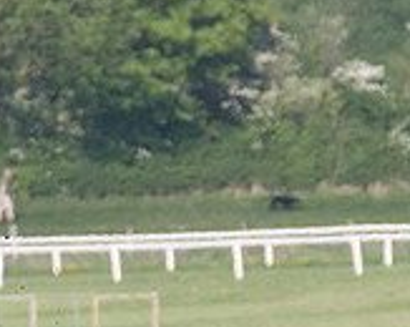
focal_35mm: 2270
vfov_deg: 0.7
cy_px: 530
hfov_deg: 0.9
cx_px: 99
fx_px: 27512
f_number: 4
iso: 400
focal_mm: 280
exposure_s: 1/3200
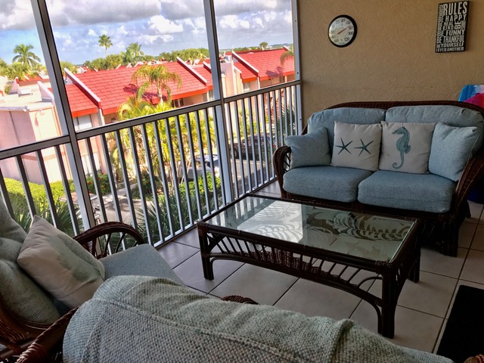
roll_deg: +5.5
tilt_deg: -19.0
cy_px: 182
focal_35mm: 28
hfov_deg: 63.4
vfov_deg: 49.7
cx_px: 242
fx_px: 391
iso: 20
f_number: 1.8
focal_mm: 3.99
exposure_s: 1/471
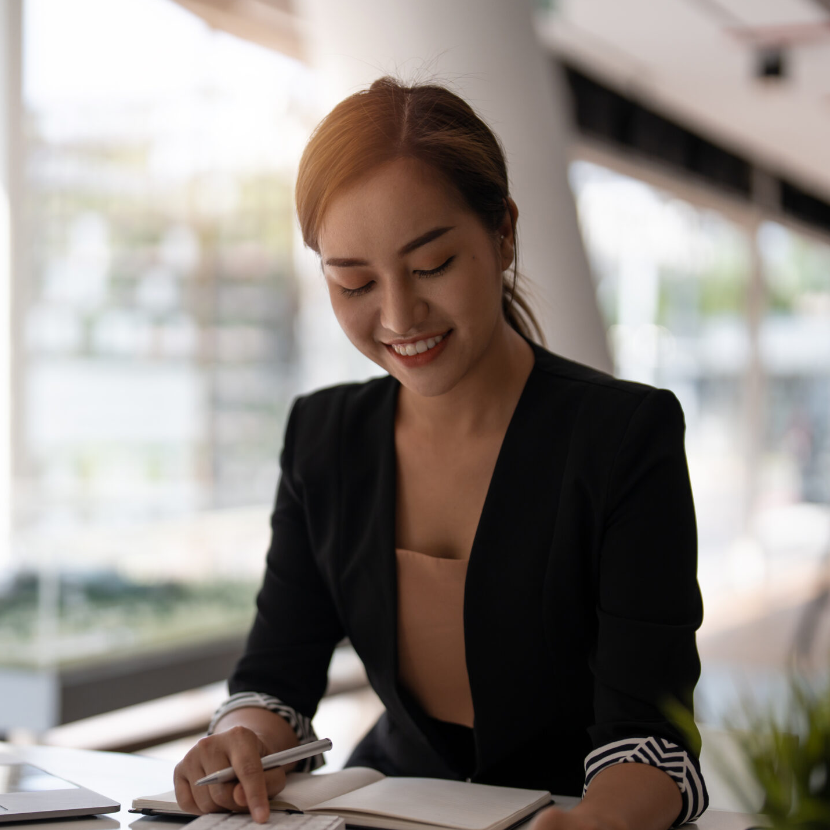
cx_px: 264
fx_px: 2062
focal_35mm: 76
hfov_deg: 22.6
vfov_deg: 22.7
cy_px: 488
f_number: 1.2
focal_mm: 50
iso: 100
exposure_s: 1/1250
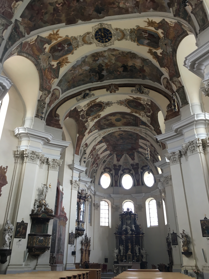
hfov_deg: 48.2
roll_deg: +0.5
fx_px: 233
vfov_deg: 61.7
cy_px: 140
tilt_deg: +26.6
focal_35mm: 29
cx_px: 104
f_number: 2.2
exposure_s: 1/33
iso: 64
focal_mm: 4.15
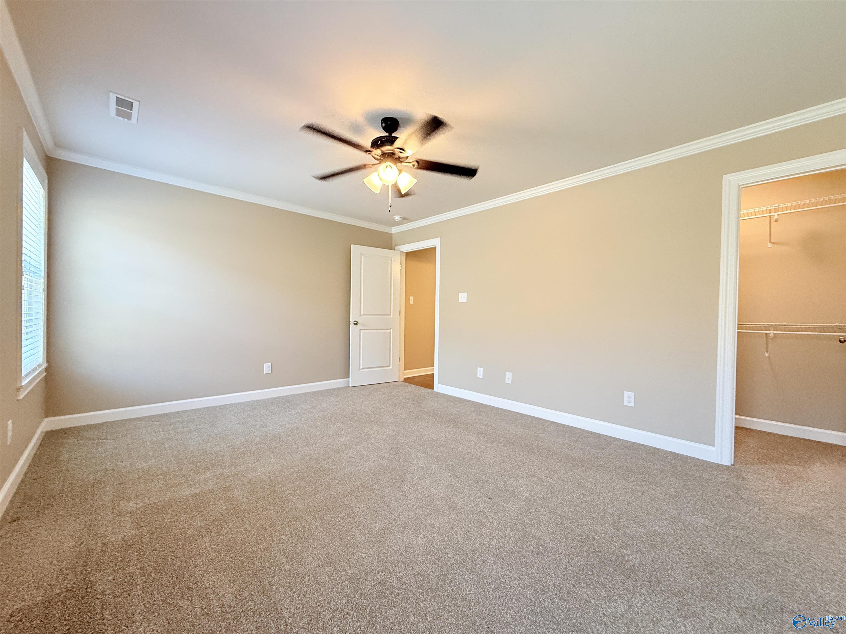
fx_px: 342
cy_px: 317
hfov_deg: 102.1
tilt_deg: -0.8
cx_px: 423
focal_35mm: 14
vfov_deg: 85.7
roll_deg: -1.1
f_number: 2.2
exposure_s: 1/120
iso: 320
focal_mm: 2.22
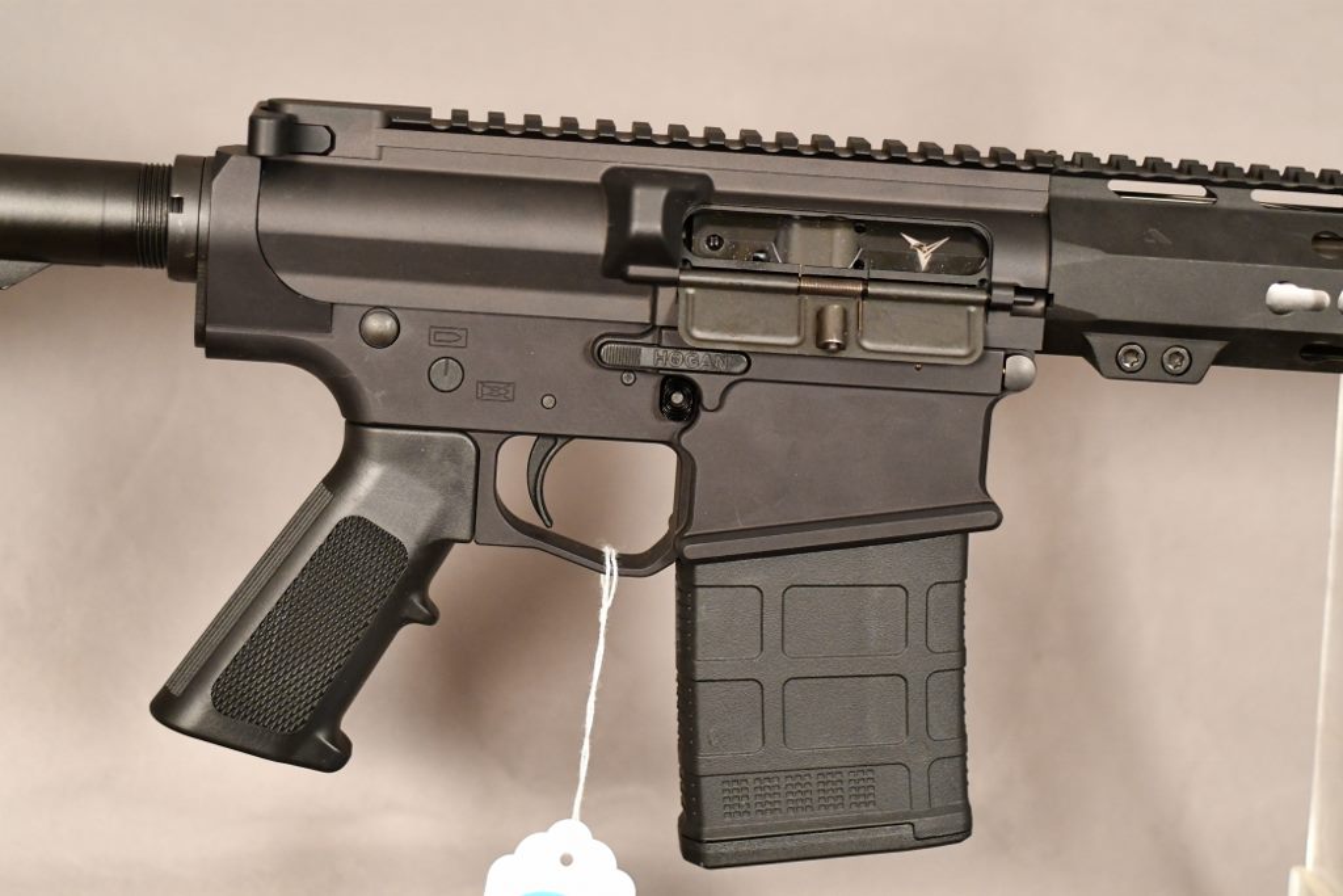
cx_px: 672
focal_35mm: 90
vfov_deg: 15.2
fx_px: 3358
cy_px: 448
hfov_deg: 22.6
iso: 3200
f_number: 3.2
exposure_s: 1/250
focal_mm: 60
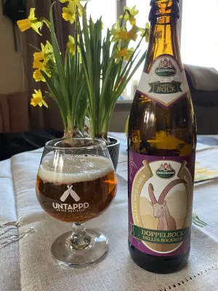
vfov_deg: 67.3
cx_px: 109
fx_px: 218
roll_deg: +0.8
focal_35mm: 26
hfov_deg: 53.1
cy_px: 146
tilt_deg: -10.8
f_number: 1.8
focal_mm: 4.25
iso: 125
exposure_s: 1/75
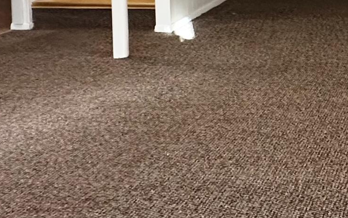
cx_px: 427
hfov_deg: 29.0
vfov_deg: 19.8
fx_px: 569
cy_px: -68
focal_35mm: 60
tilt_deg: -4.3
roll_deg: -0.8
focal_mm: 2.22
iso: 320
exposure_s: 1/61
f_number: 2.2
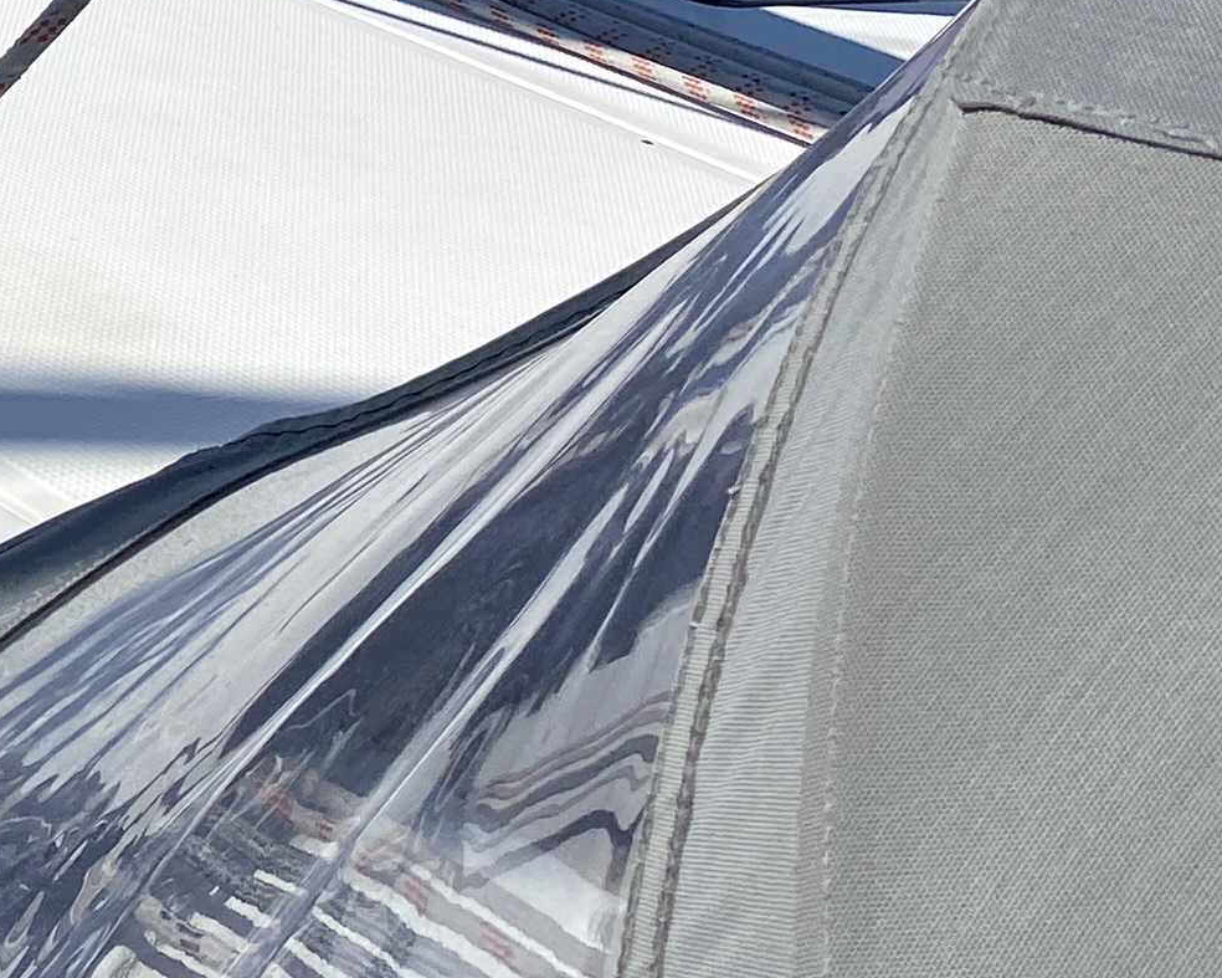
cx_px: -1130
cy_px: 113
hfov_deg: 15.3
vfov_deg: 14.7
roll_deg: -3.3
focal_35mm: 104
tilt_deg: -19.7
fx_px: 3761
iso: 32
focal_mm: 4.25
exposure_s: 1/10417
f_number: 1.8
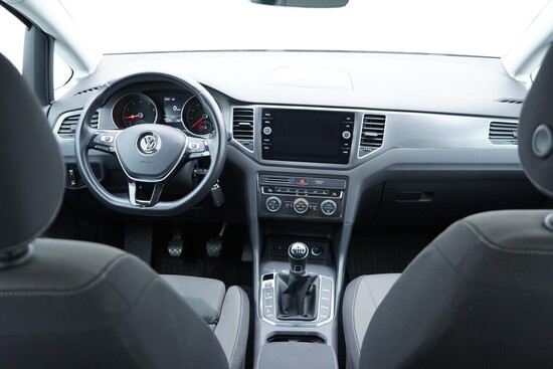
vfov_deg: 36.9
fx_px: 553
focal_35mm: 36
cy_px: 184
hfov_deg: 53.1
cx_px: 276
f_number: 2.8
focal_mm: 24
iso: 640
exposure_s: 1/40
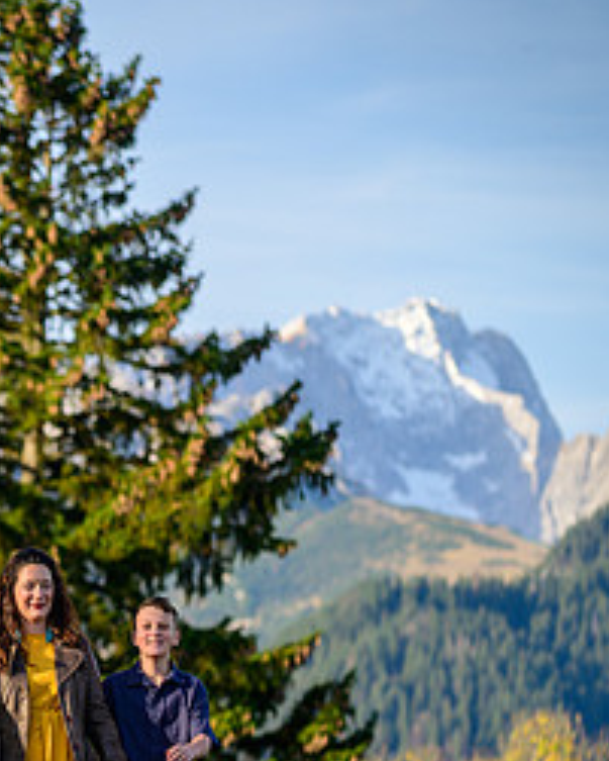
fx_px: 5652
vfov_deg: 7.7
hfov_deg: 6.2
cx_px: 0
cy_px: 576
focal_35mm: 251
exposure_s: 1/1250
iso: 100
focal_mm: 116
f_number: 3.2
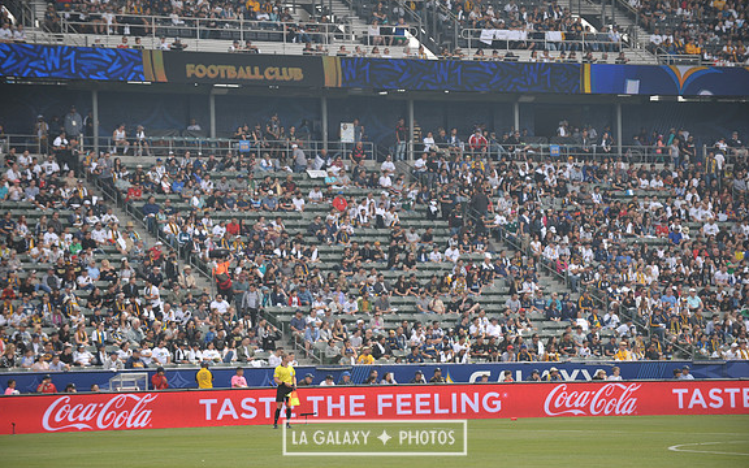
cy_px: 242
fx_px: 3246
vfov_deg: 8.2
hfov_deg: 13.2
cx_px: 374
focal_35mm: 159
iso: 320
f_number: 3.5
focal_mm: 155
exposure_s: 1/2500
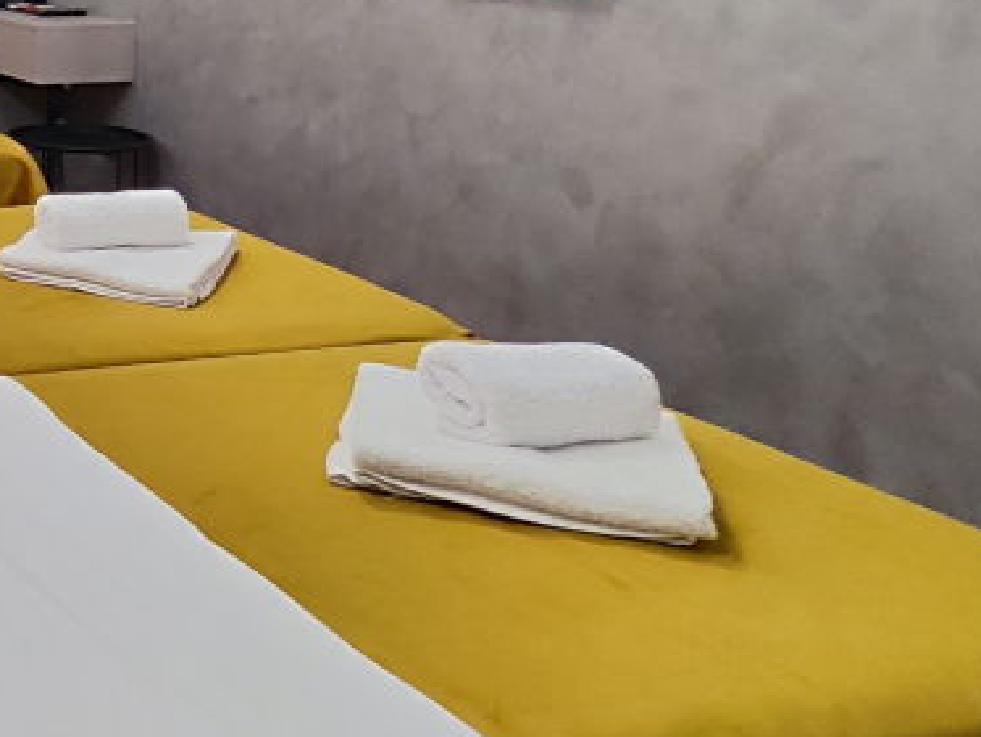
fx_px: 1361
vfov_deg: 28.3
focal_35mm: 48
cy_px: -8
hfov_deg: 31.0
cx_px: -289
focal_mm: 2.13
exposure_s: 1/33.3
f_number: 2.4
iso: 327
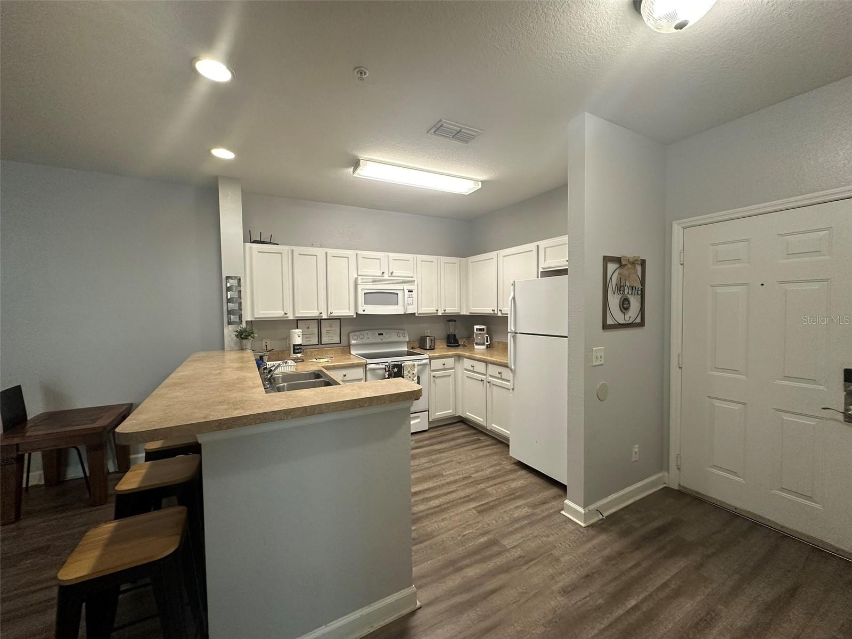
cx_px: 426
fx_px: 345
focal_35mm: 14
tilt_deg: -2.0
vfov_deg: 85.7
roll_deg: +0.3
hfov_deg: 102.1
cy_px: 320
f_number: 2.2
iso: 250
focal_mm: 2.22
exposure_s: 1/120
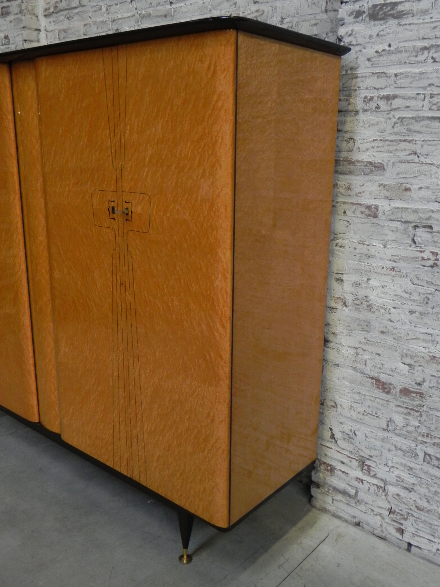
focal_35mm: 33
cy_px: 294
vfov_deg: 55.4
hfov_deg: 42.9
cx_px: 220
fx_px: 559
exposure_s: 1/30
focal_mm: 5.9
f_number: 2.8
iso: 363
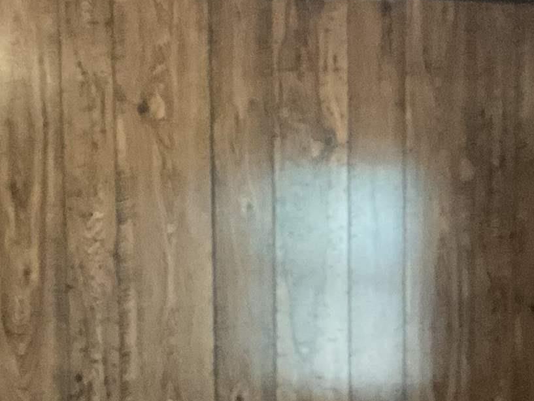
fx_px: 1682
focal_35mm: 109
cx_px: 272
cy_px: 463
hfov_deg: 18.0
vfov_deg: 13.3
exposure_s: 1/20
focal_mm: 3
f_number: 1.8
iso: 500
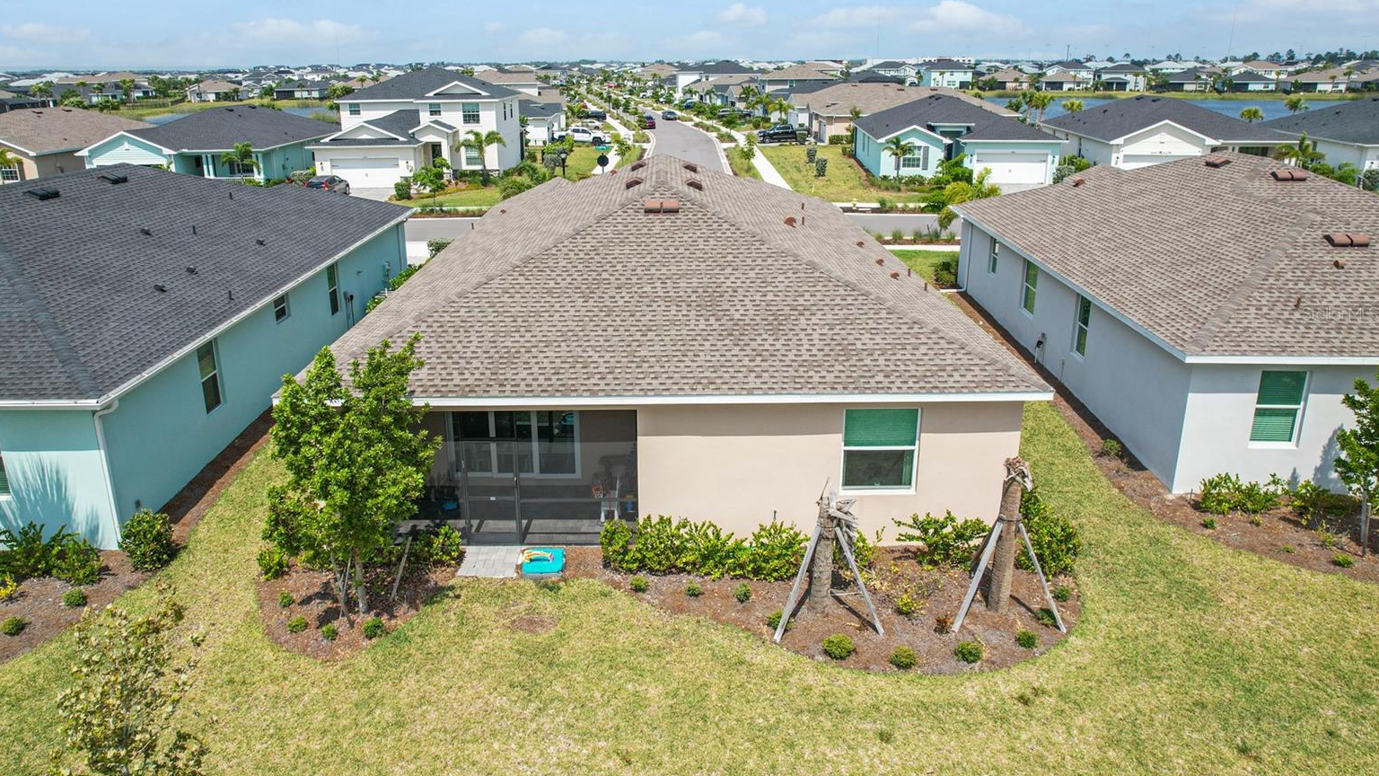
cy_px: 313
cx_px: 663
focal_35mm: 24
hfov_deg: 76.3
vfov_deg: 47.4
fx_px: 878
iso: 100
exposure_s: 1/1500
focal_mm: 8.38
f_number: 2.8
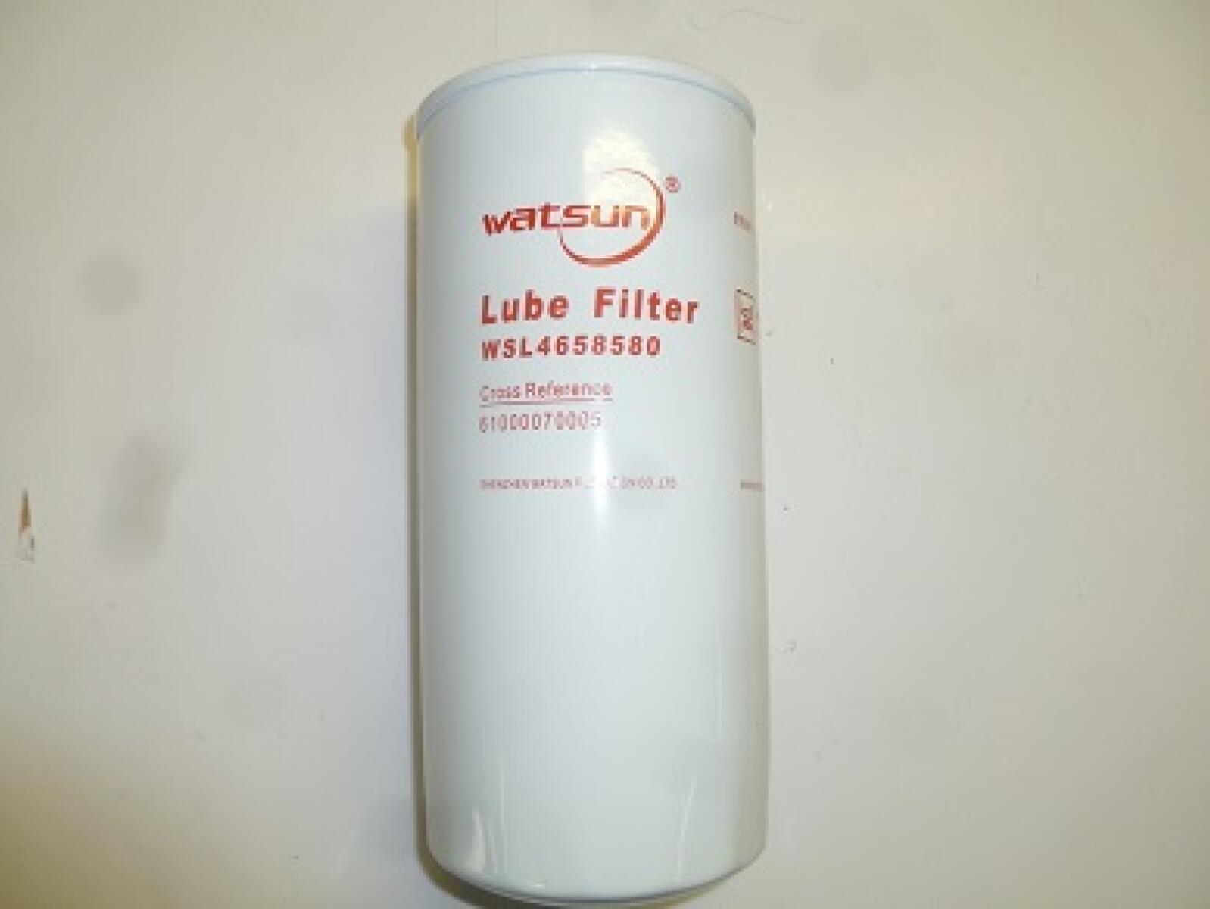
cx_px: 605
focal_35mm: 28
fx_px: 979
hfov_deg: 63.4
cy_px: 454
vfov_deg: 49.8
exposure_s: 1/30
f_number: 3.3
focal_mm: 5
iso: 100
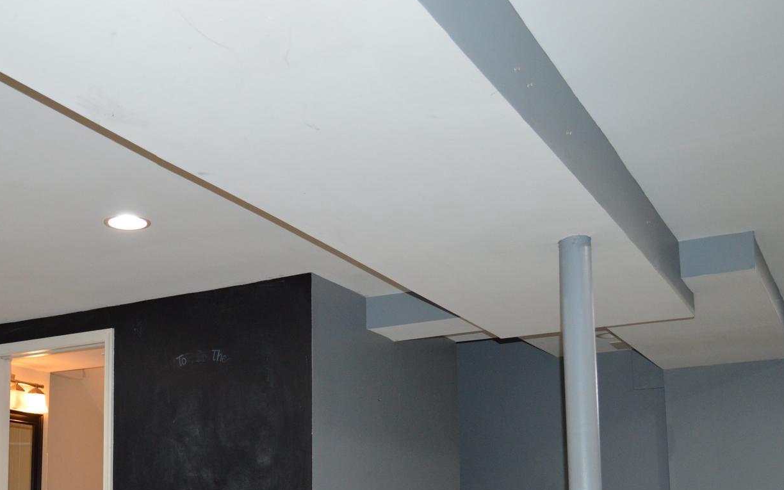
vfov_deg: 27.2
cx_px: 249
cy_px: 422
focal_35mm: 46
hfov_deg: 42.8
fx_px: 983
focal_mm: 18
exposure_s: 1/60
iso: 800
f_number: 3.5
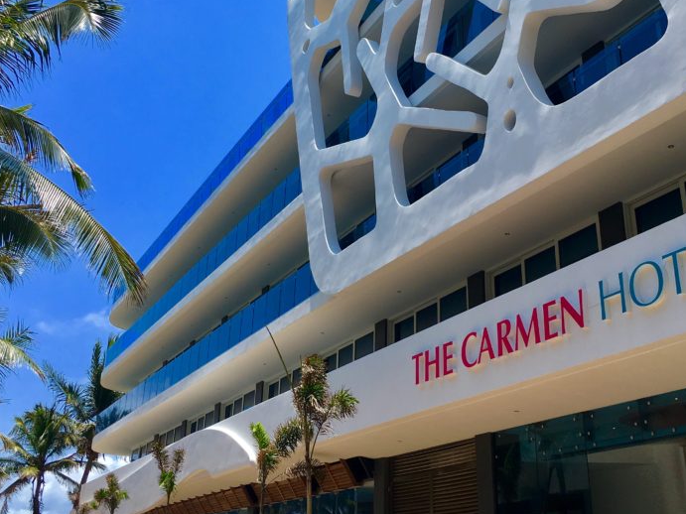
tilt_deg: +24.2
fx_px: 852
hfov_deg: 43.7
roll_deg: -0.6
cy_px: 199
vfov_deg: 33.5
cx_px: 397
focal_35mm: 43
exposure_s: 1/1748
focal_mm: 4.15
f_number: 2.2
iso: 25
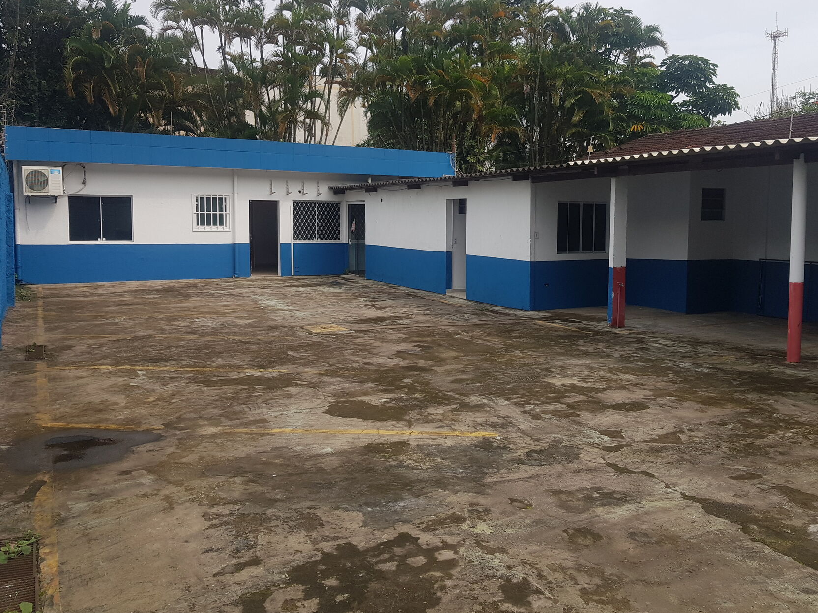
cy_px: 270
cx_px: 440
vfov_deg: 46.7
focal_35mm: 30
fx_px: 709
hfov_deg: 59.9
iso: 40
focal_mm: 4.2
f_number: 1.7
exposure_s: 1/1456
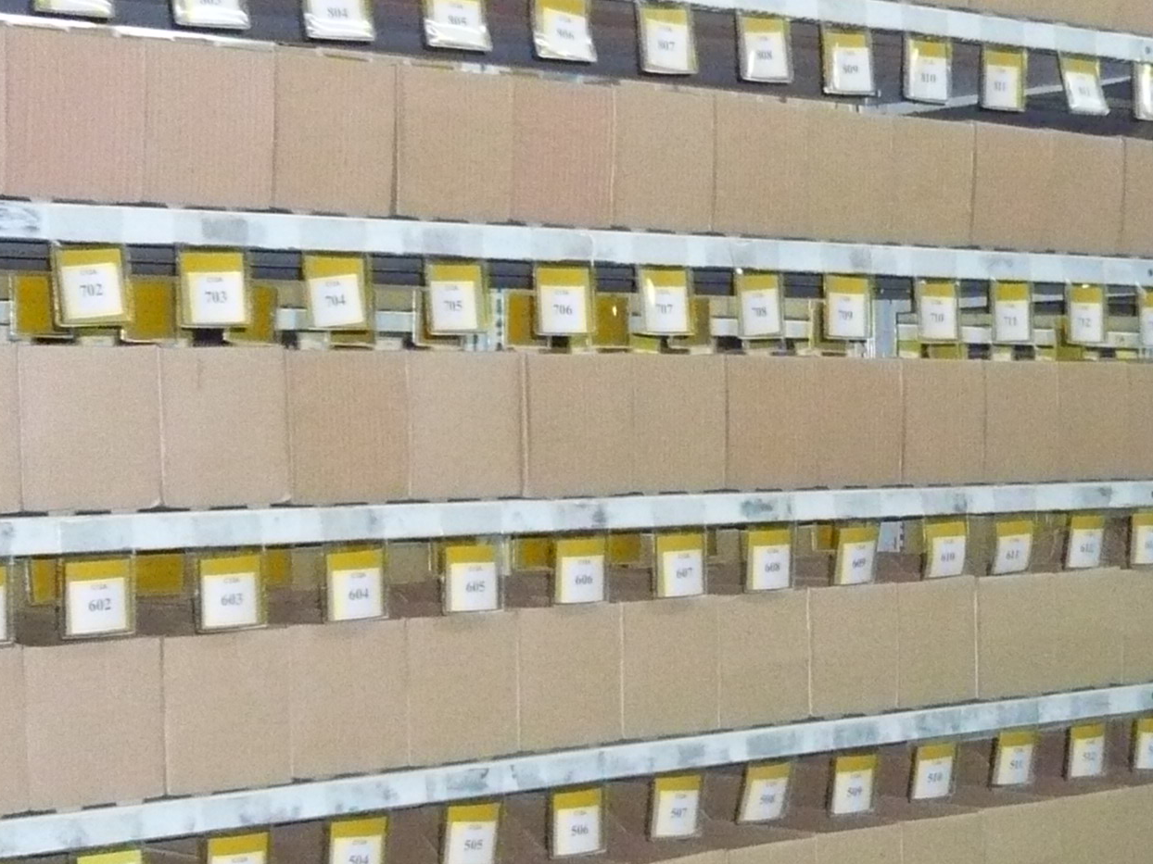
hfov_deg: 24.3
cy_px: 585
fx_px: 2631
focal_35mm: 79
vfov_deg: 18.6
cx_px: 937
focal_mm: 5.2
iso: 500
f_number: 3
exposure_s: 1/30
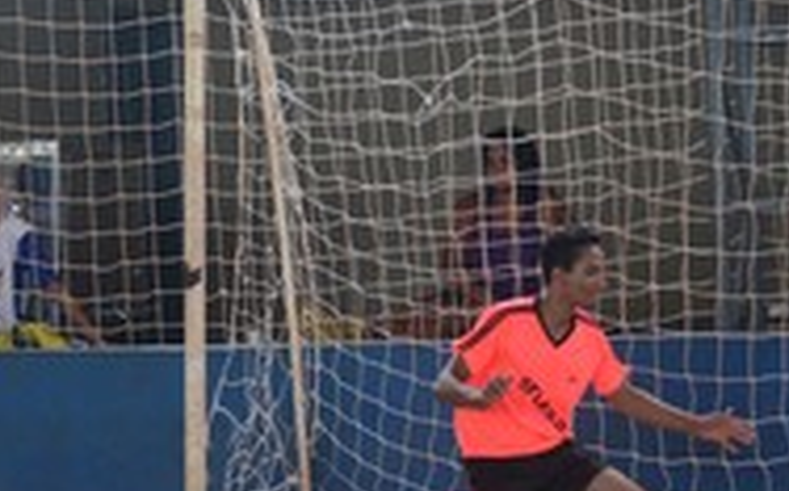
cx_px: 357
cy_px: 361
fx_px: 4875
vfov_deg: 5.8
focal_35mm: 227
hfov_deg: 9.3
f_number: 5
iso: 800
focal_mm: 62
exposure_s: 1/400
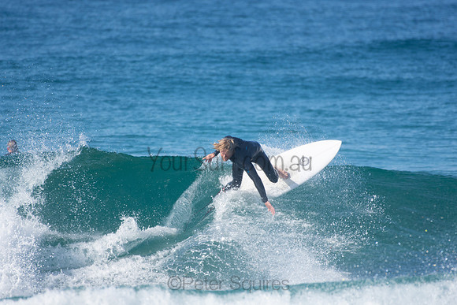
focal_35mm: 750
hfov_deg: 2.7
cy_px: 152
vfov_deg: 1.8
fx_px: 9523
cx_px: 228
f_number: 5.6
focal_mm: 500
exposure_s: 1/1600
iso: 360
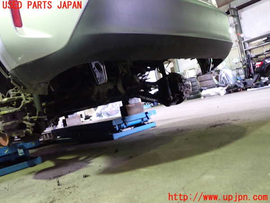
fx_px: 234
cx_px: 135
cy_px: 102
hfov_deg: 60.0
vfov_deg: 46.8
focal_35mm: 30
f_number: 2.3
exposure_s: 1/25
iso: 800
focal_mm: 5.4
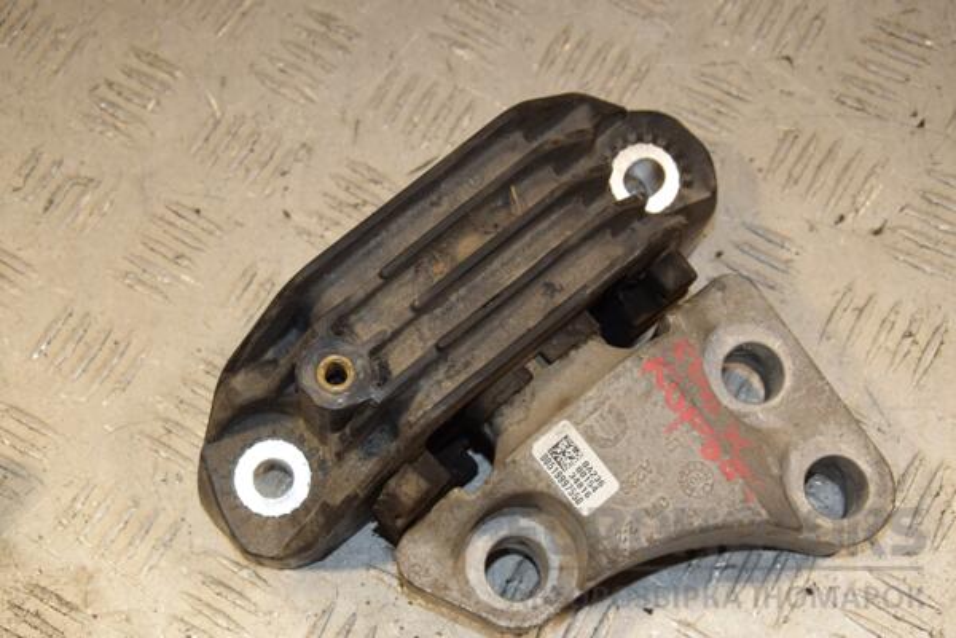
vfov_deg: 20.2
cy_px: 319
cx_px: 478
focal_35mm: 68
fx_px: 1792
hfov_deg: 29.9
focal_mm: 45
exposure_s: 1/200
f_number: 8
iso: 800
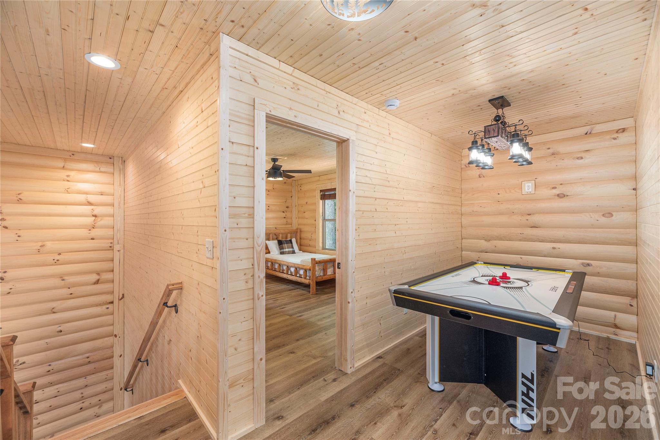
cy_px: 220
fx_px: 257
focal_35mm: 14
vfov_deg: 81.2
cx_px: 330
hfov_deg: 104.2
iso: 320
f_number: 8
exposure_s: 1/60
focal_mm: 14
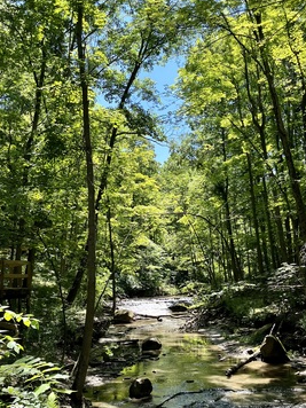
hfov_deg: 37.7
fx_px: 448
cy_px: 201
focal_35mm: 38
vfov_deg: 49.0
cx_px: 148
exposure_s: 1/782
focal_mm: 5.1
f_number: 1.6
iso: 50
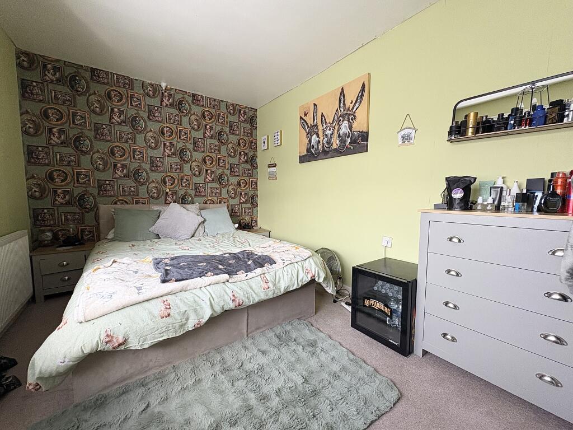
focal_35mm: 14
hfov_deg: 102.1
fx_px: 232
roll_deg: +0.3
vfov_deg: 85.7
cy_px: 215
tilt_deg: -3.7
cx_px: 286
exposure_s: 1/99
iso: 160
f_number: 2.2
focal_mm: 2.22
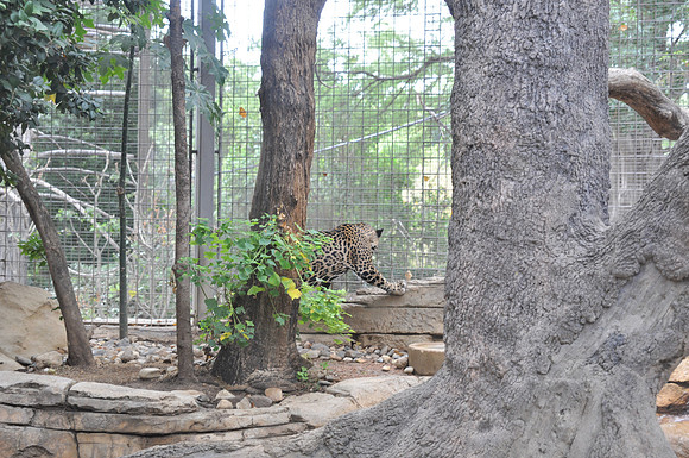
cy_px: 229
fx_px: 1261
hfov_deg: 30.6
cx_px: 344
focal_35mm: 66
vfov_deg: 20.6
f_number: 5
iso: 400
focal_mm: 44
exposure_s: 1/100
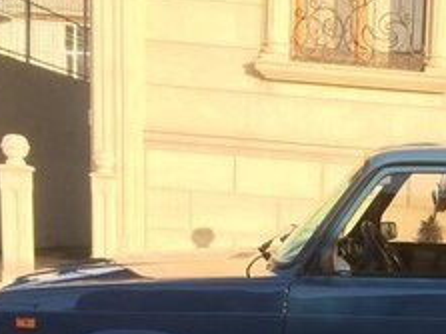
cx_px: 534
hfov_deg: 21.2
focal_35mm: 86
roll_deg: -3.7
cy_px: 421
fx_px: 1107
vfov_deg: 16.3
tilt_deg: -12.3
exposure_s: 1/554
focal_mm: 4.15
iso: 32
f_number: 2.2
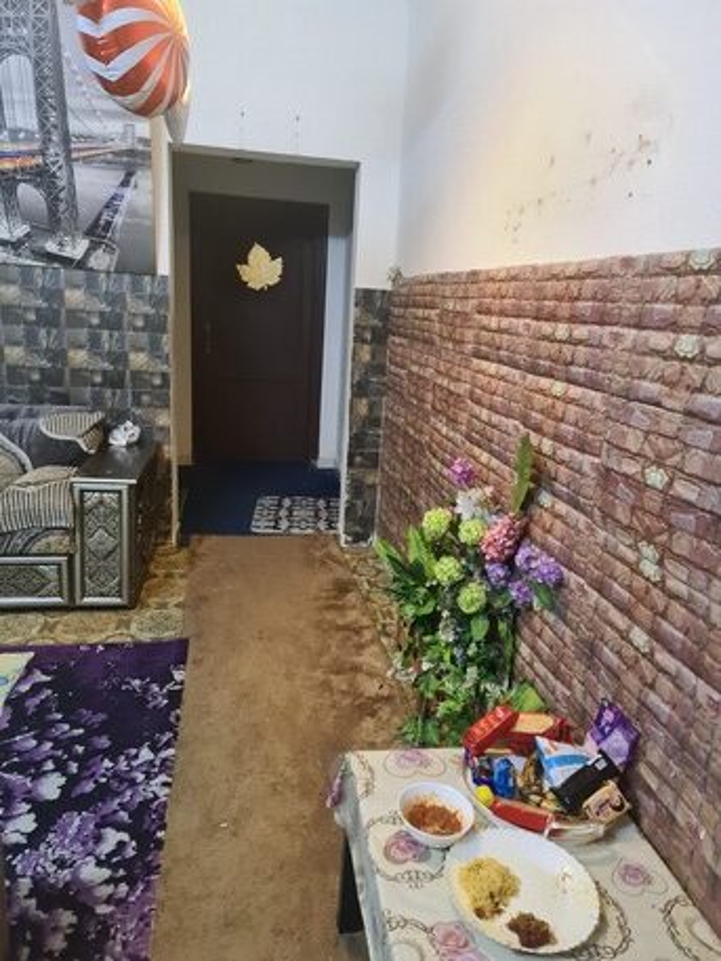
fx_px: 694
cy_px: 480
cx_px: 360
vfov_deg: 69.4
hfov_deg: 54.9
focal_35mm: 25
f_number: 1.8
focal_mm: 7
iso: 1250
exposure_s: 1/120
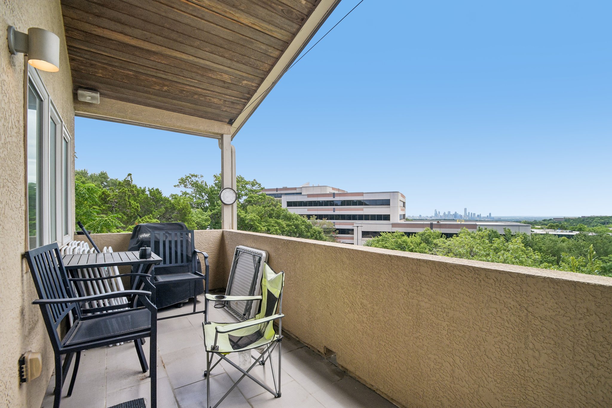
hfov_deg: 100.4
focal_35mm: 15
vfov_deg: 77.3
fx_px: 255
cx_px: 306
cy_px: 204
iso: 400
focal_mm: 10
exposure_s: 1/640
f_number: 8
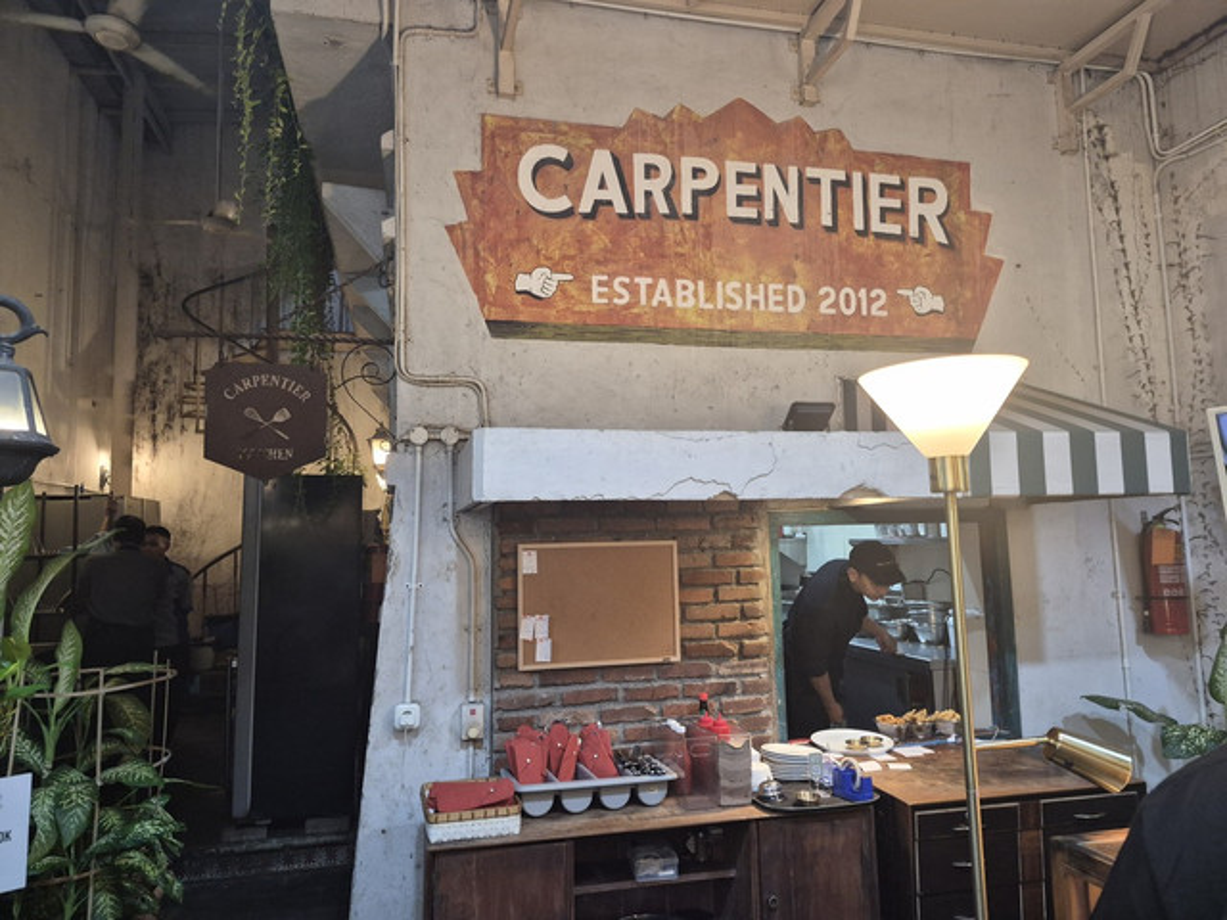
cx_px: 614
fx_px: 815
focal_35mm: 23
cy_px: 460
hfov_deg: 73.9
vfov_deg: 58.9
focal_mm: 5.4
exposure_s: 1/100
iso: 500
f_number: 1.8
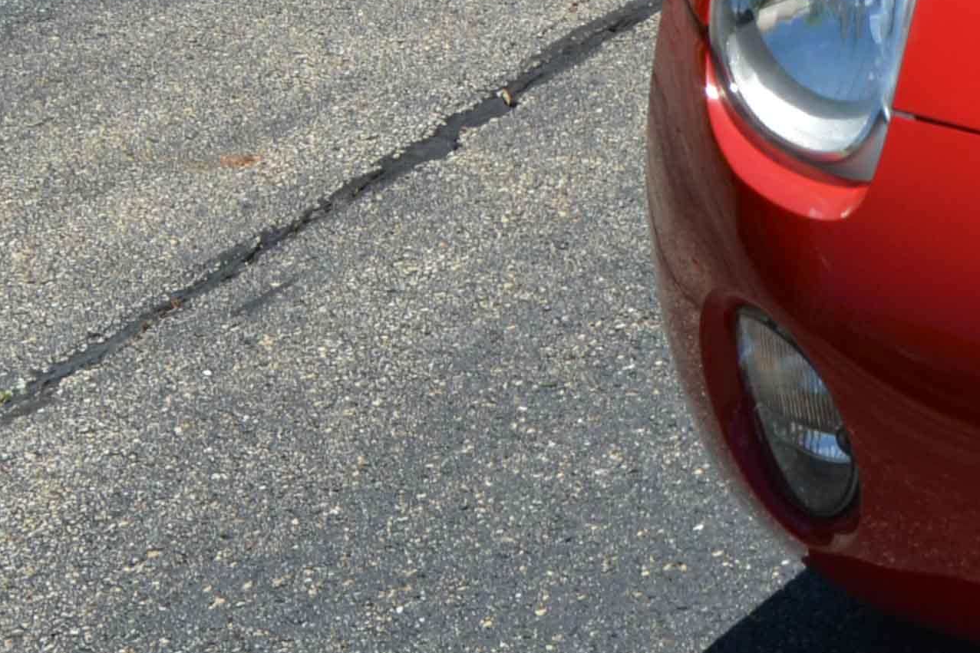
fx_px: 3838
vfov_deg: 9.7
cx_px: 1884
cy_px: 14
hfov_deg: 12.9
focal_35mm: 141
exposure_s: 1/250
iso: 100
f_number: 8
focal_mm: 20
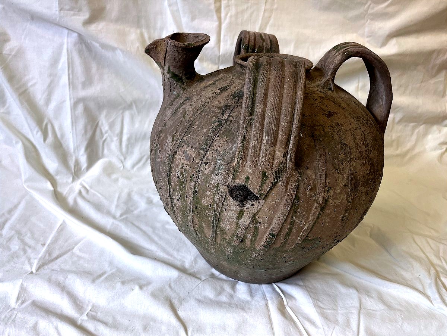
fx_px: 336
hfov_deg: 67.3
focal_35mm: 26
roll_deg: -3.1
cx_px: 224
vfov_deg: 53.1
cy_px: 168
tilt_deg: -26.7
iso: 64
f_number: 1.6
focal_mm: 5.1
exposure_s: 1/100
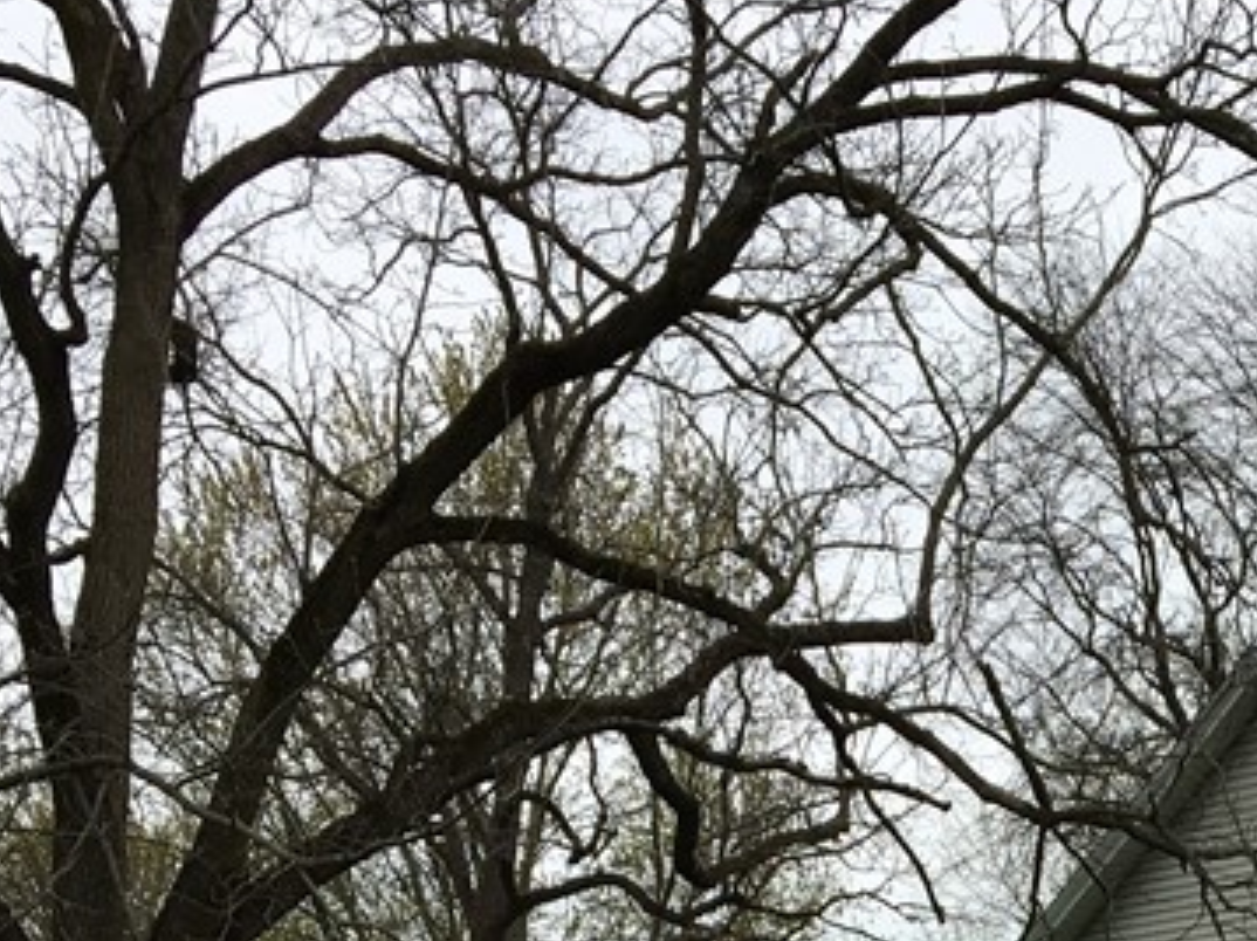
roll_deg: -0.6
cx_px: 1271
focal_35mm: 83
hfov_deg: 22.6
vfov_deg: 16.6
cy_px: 1296
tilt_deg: +3.2
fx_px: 3012
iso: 25
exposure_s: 1/1040
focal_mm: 4.15
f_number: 2.2
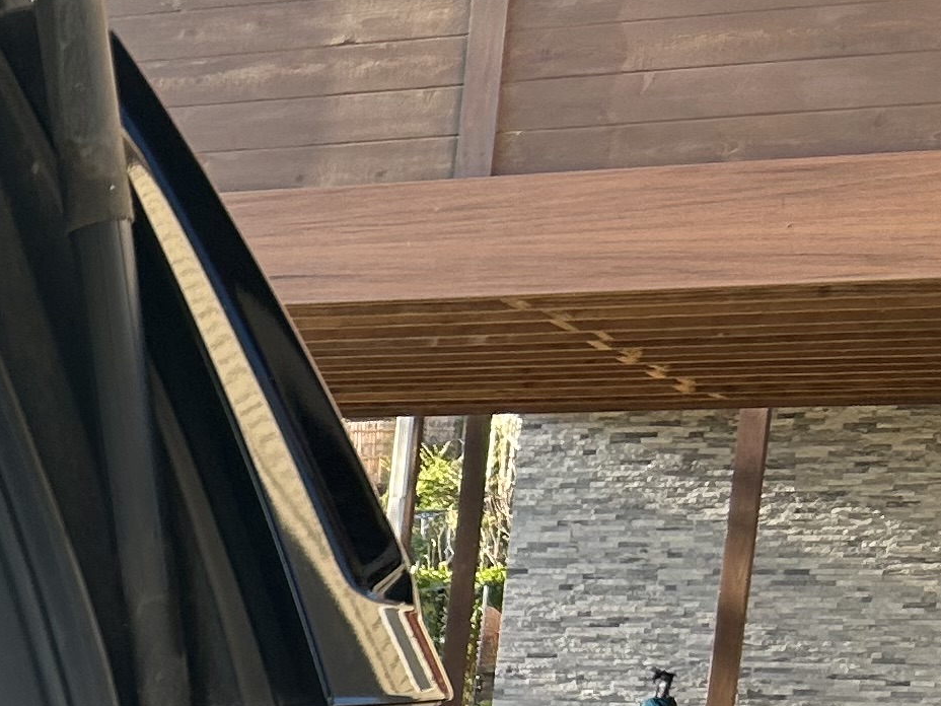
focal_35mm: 113
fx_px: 3072
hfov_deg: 14.7
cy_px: 1244
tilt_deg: -11.6
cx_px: -861
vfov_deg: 12.1
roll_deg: -0.3
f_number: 1.5
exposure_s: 1/374
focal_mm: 5.7
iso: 50
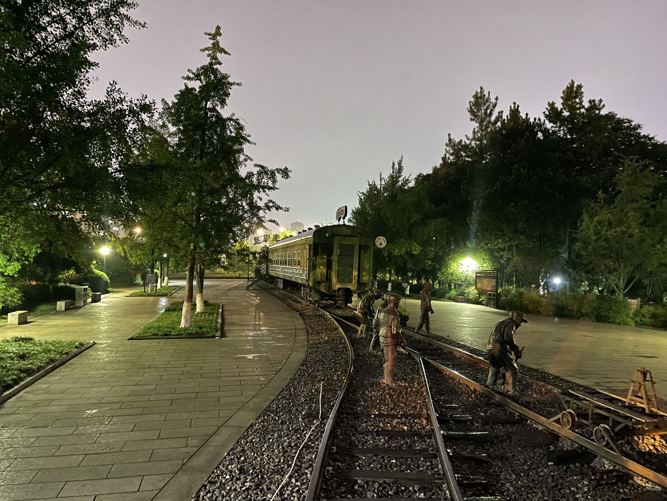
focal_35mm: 26
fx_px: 501
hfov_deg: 67.3
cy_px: 250
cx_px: 334
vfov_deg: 53.1
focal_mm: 4.2
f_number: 1.6
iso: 1000
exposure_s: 1/4
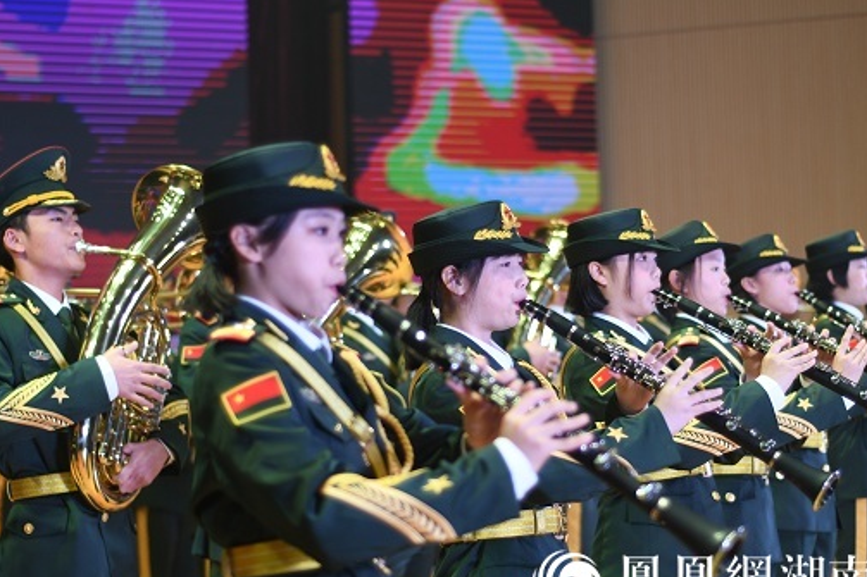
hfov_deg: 24.8
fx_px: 1974
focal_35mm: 82
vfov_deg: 16.6
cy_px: 307
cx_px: 472
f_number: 1.8
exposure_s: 1/640
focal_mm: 50
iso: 400
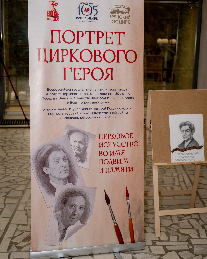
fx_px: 452
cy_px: 120
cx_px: 103
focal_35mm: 59
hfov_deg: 25.8
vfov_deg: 31.9
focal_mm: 52
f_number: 4
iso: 200
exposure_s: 1/160
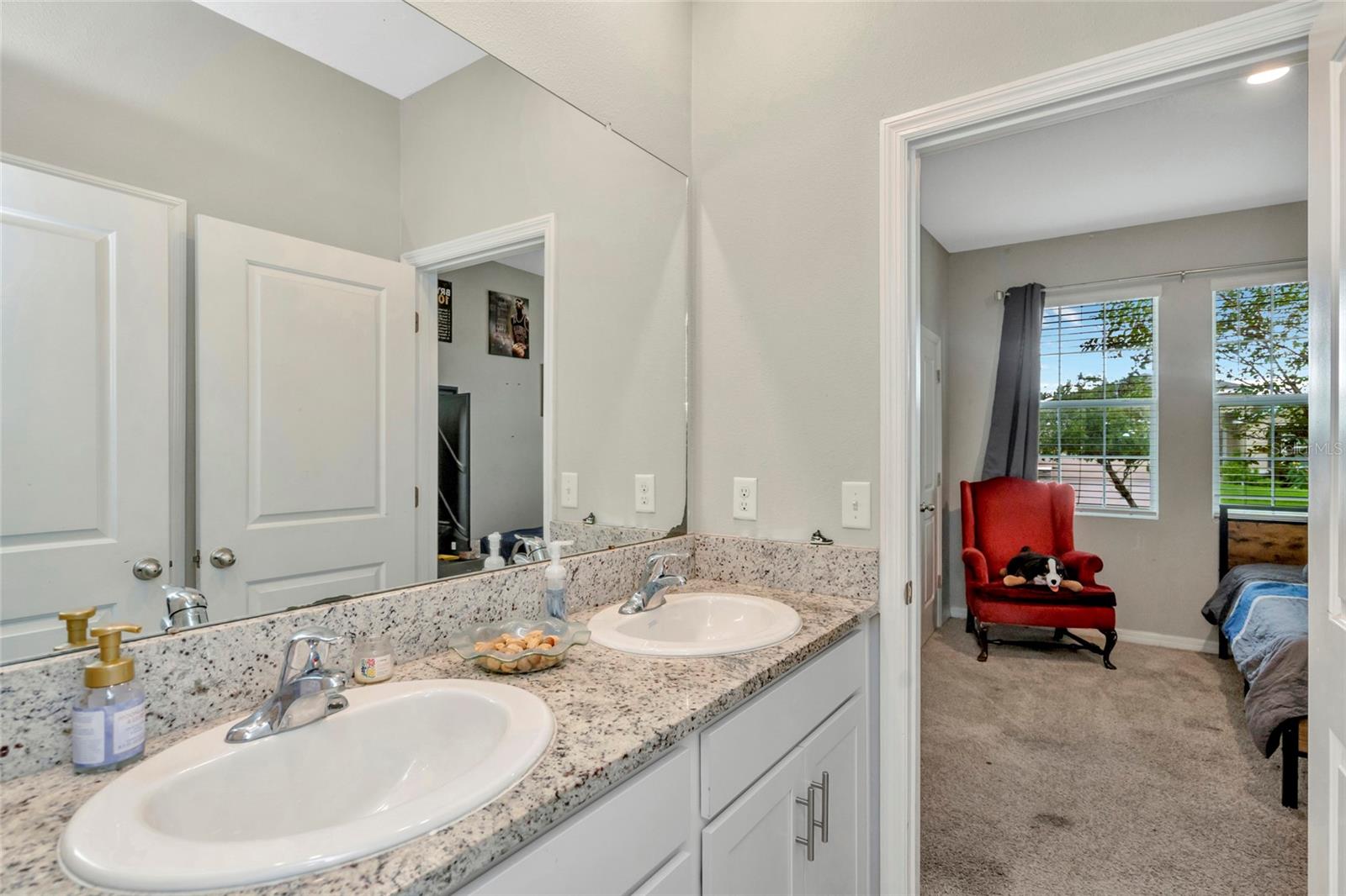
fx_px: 635
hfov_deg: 93.3
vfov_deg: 70.4
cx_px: 673
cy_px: 448
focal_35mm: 17
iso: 800
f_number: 6.7
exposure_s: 1/60
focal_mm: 17
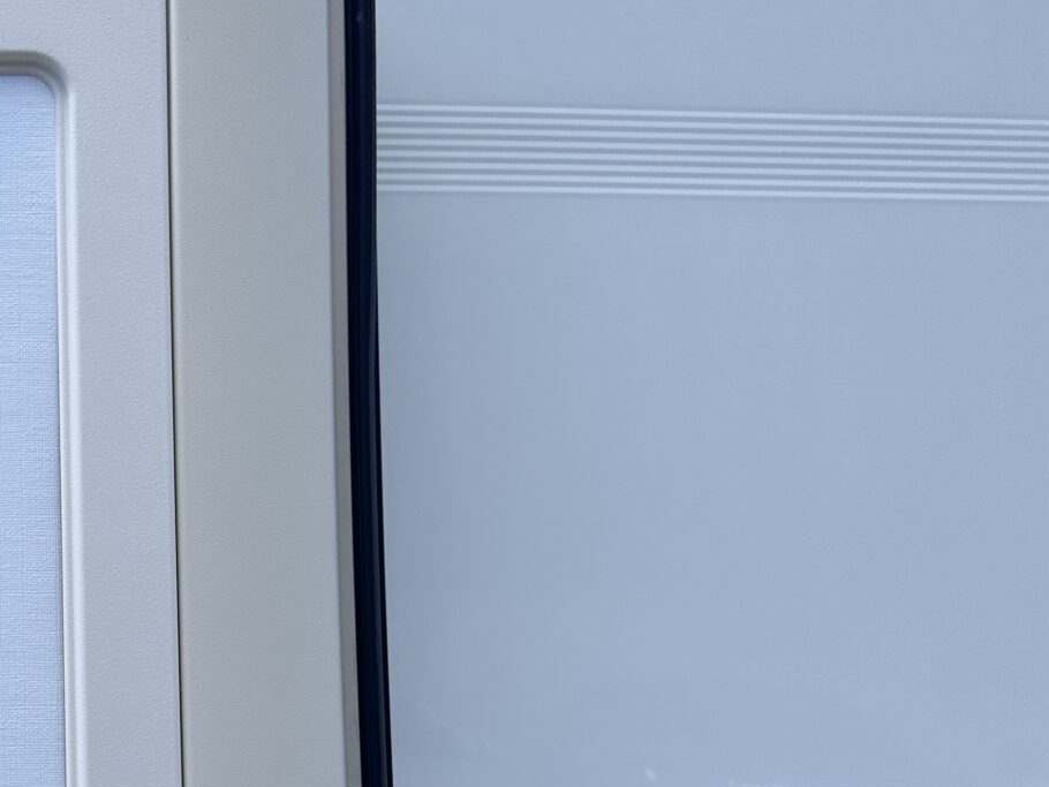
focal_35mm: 54
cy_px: 516
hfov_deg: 31.6
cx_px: -101
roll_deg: +0.4
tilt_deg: +3.5
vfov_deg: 26.9
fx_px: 1637
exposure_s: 1/2070
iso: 80
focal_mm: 6.86
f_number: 1.78
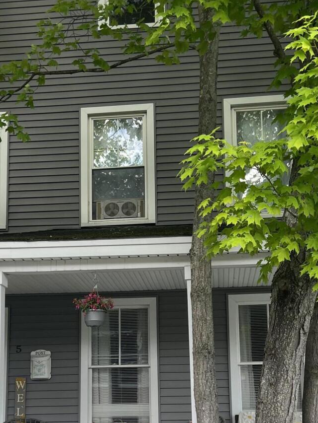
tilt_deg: +10.9
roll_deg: +0.4
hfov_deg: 24.0
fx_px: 747
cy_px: 313
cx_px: 134
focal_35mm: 61
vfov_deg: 31.2
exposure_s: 1/833
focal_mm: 5.7
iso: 50
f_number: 1.5
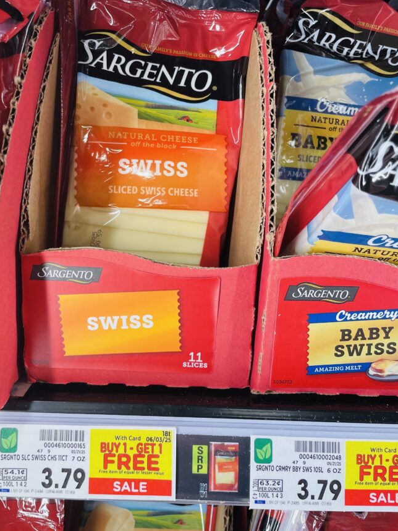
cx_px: 167
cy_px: 217
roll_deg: -0.5
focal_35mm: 31
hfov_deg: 45.3
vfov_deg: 58.0
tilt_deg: -14.3
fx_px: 475
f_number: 1.6
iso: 100
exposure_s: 1/121
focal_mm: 4.2
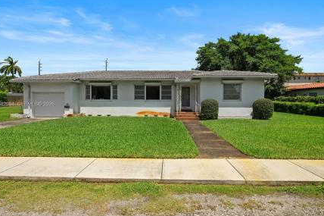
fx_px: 180
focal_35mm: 20
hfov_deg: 84.0
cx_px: 159
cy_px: 105
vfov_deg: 61.9
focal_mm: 19
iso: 200
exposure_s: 1/200
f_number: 8
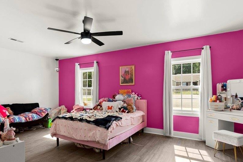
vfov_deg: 56.9
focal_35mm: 22
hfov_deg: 78.3
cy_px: 95
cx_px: 107
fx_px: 148
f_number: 11
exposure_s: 1/8
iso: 400
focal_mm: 16
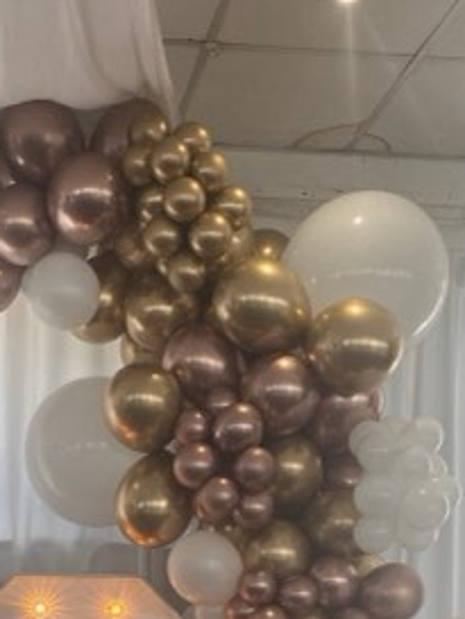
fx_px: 1092
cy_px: 696
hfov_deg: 23.6
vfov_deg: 28.5
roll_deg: +0.6
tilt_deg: -1.1
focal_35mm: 61
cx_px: 79
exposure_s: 1/139
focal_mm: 4.25
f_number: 1.8
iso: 32
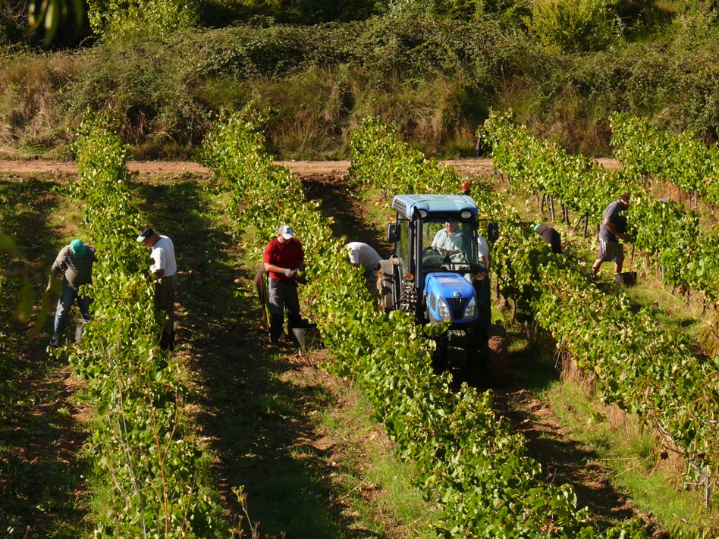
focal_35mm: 162
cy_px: 270
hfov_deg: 12.2
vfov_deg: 9.2
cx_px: 360
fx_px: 3365
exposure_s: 1/500
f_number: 5.6
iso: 200
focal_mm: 34.2
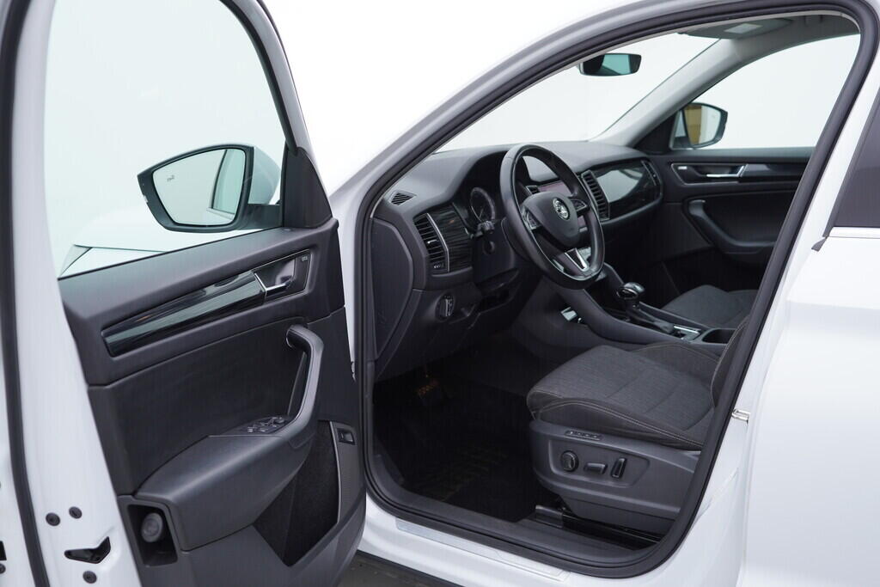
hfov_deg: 53.1
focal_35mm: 36
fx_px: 880
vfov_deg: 36.9
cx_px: 440
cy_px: 294
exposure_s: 1/50
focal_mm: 24
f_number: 3.2
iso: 125
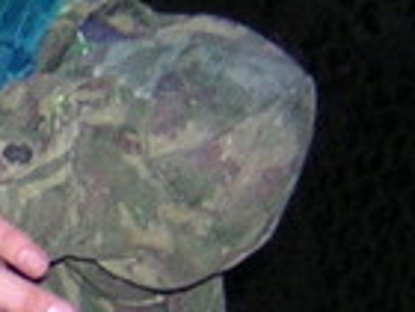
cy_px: 119
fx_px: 2865
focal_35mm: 239
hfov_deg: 7.9
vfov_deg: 6.2
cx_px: -442
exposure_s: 1/60.1
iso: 350
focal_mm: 5.6
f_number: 2.8
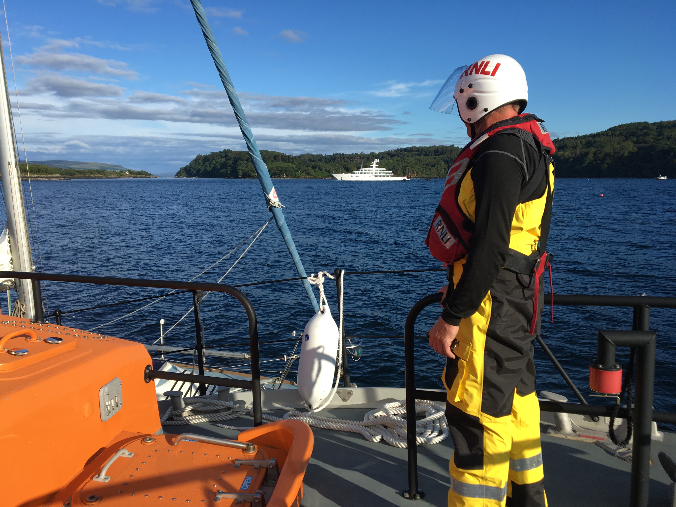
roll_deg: -1.1
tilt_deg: -5.0
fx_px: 566
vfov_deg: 48.2
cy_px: 254
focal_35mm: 29
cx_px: 338
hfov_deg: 61.7
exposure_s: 1/1451
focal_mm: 4.15
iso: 25
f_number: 2.2
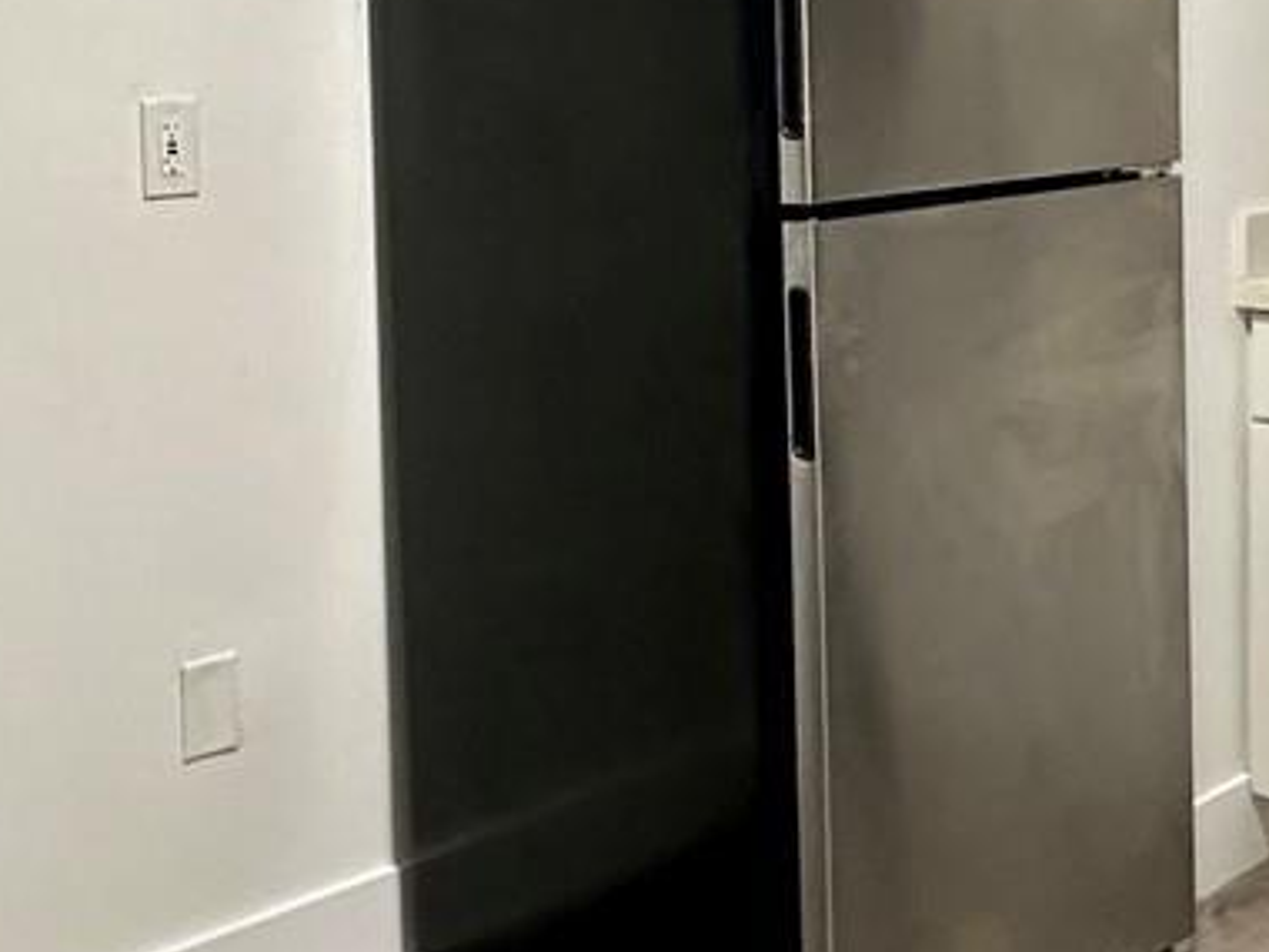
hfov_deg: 32.7
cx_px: 698
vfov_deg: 24.3
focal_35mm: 59
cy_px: 137
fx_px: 2163
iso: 250
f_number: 2.2
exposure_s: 1/60
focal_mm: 2.22
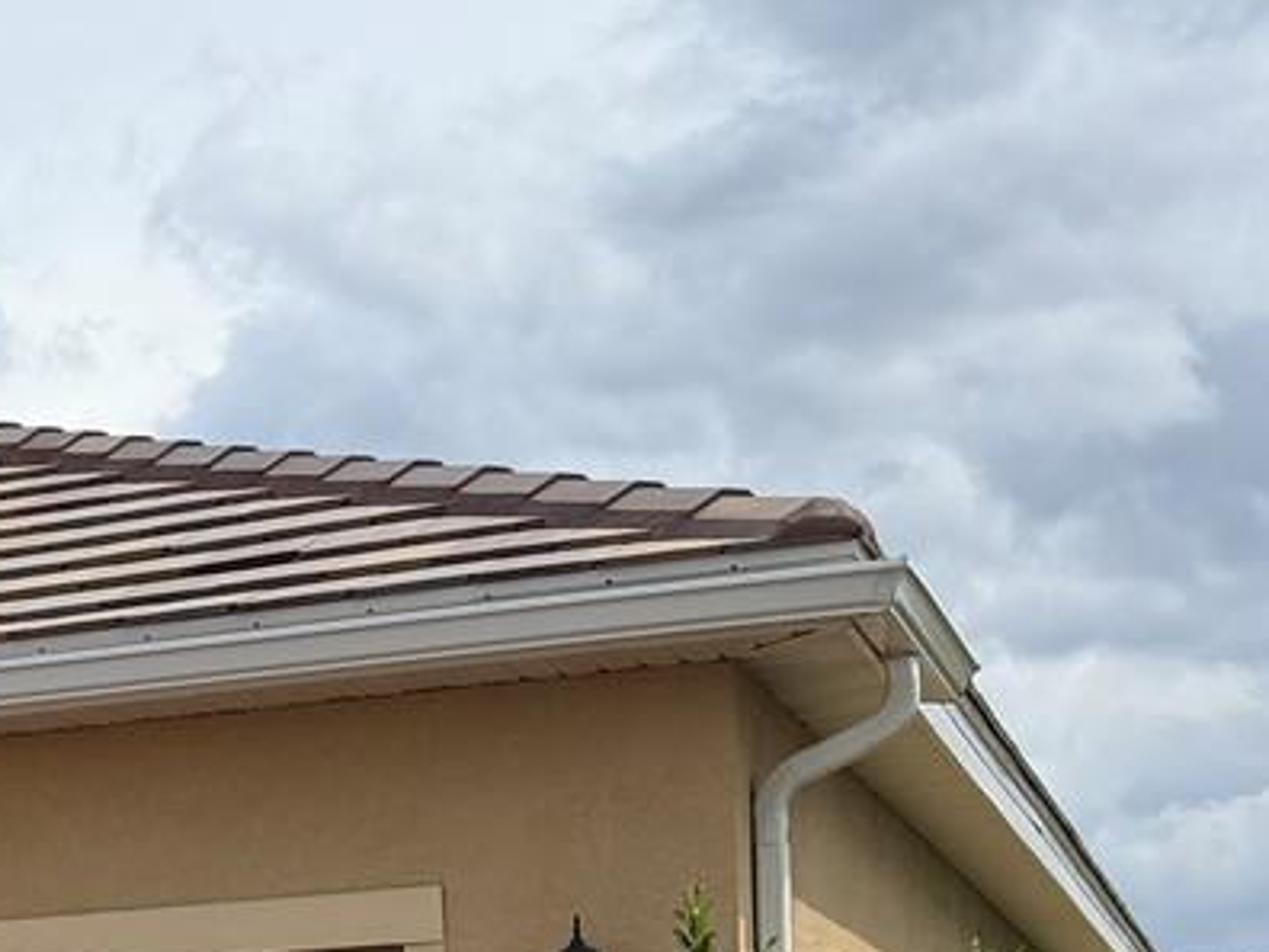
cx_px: -609
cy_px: 1202
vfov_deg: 14.7
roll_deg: +3.1
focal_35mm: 97
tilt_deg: +4.6
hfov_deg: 18.1
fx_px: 3556
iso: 80
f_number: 1.78
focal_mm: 6.76
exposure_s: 1/8130
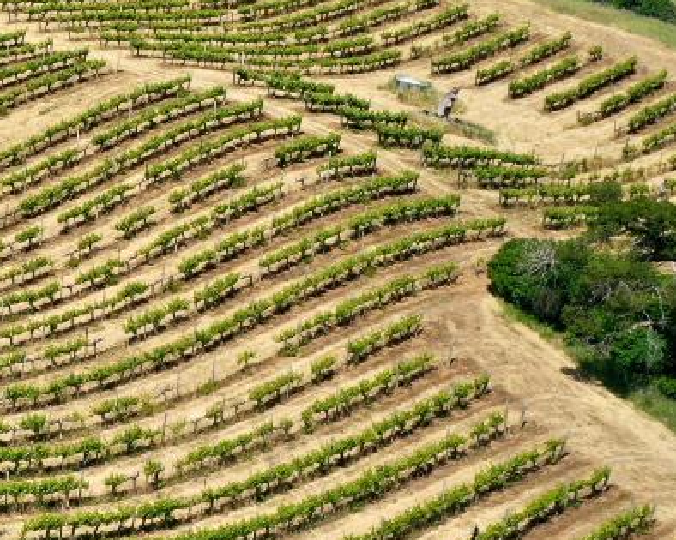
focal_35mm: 100
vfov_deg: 15.4
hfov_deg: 16.0
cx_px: -580
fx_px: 2000
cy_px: 185
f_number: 6.3
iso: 100
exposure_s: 1/400
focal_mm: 10.26
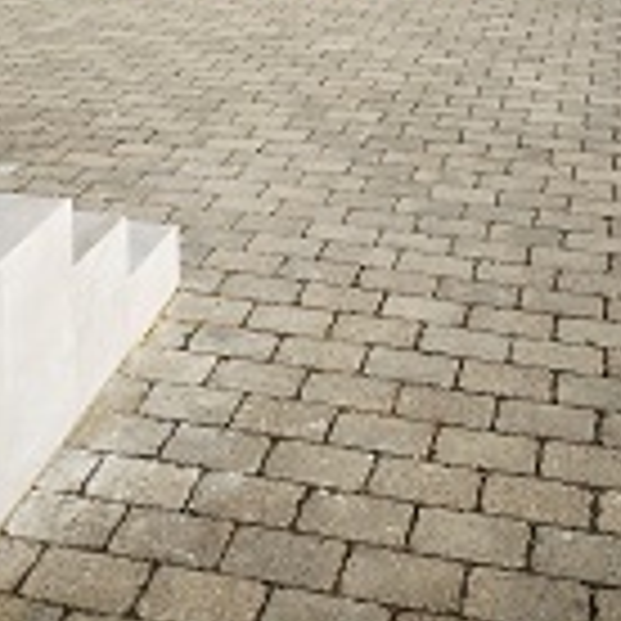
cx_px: 284
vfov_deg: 24.0
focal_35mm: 63
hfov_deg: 27.3
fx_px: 1279
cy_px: -182
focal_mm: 5.56
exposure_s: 1/2994
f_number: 1.6
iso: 50
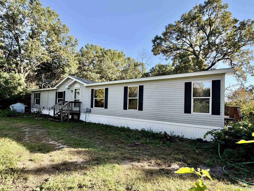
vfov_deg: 85.7
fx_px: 103
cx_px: 127
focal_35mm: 14
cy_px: 96
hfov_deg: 102.1
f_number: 2.2
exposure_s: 1/502
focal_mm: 2.22
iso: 64
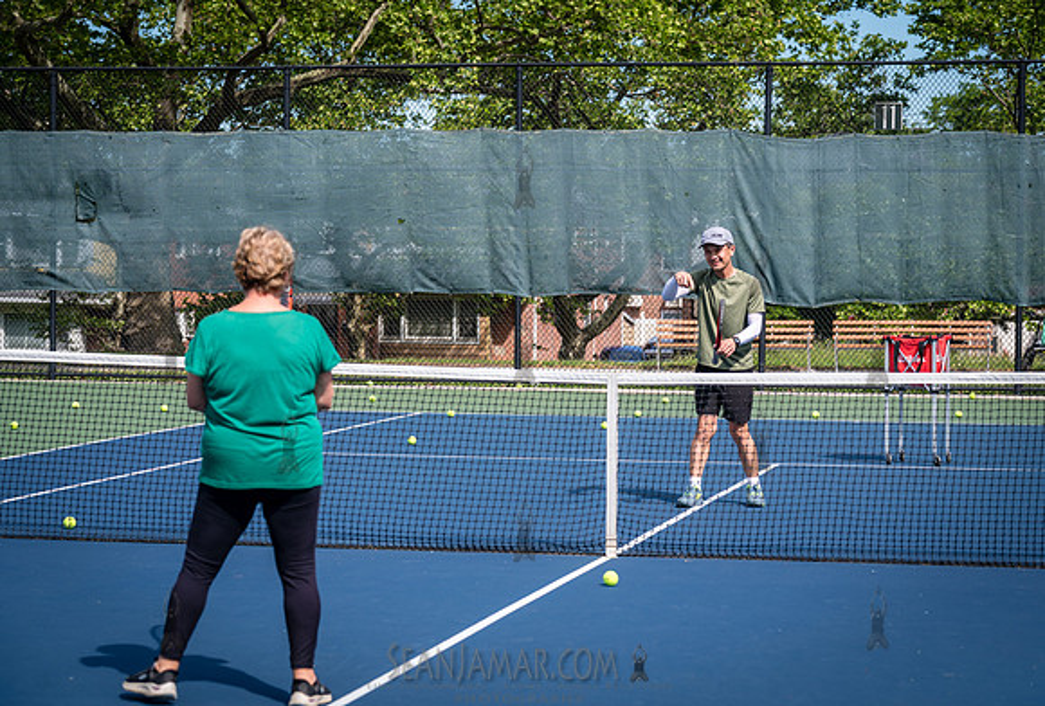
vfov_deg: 15.2
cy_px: 329
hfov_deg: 22.3
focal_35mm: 91
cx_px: 568
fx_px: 2645
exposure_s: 1/800
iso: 200
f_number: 4.5
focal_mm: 84
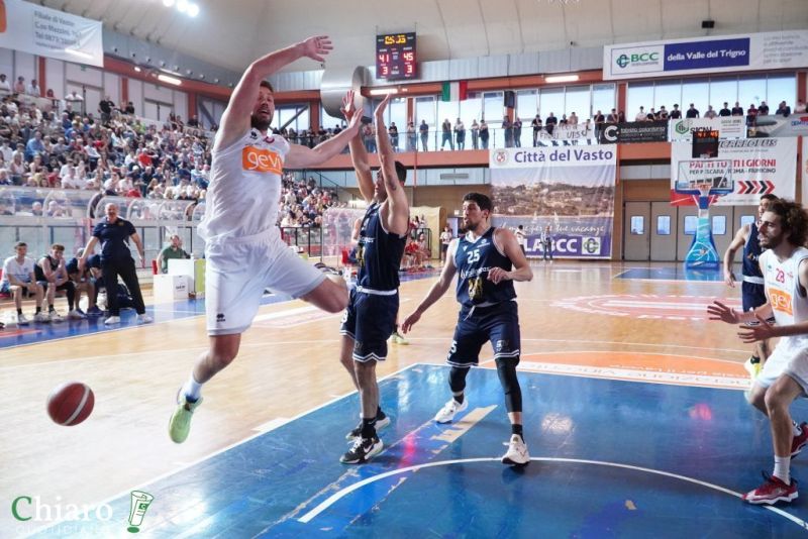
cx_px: 404
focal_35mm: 32
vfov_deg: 41.7
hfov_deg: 59.5
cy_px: 270
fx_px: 707
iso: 5000
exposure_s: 1/500
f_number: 4
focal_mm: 21
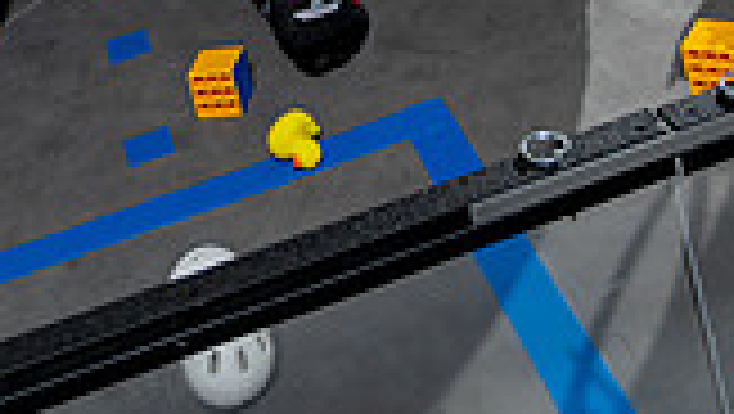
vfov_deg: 12.7
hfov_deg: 28.1
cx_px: 261
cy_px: -558
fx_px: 1461
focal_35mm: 75
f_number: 4.5
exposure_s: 1/250
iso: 100
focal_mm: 26
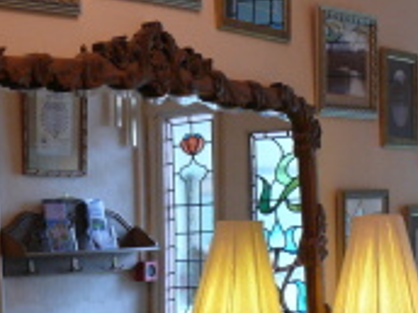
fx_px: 1256
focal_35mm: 104
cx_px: 131
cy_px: 262
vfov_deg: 14.1
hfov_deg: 18.8
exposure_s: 1/30
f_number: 2.8
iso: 160
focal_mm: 7.4
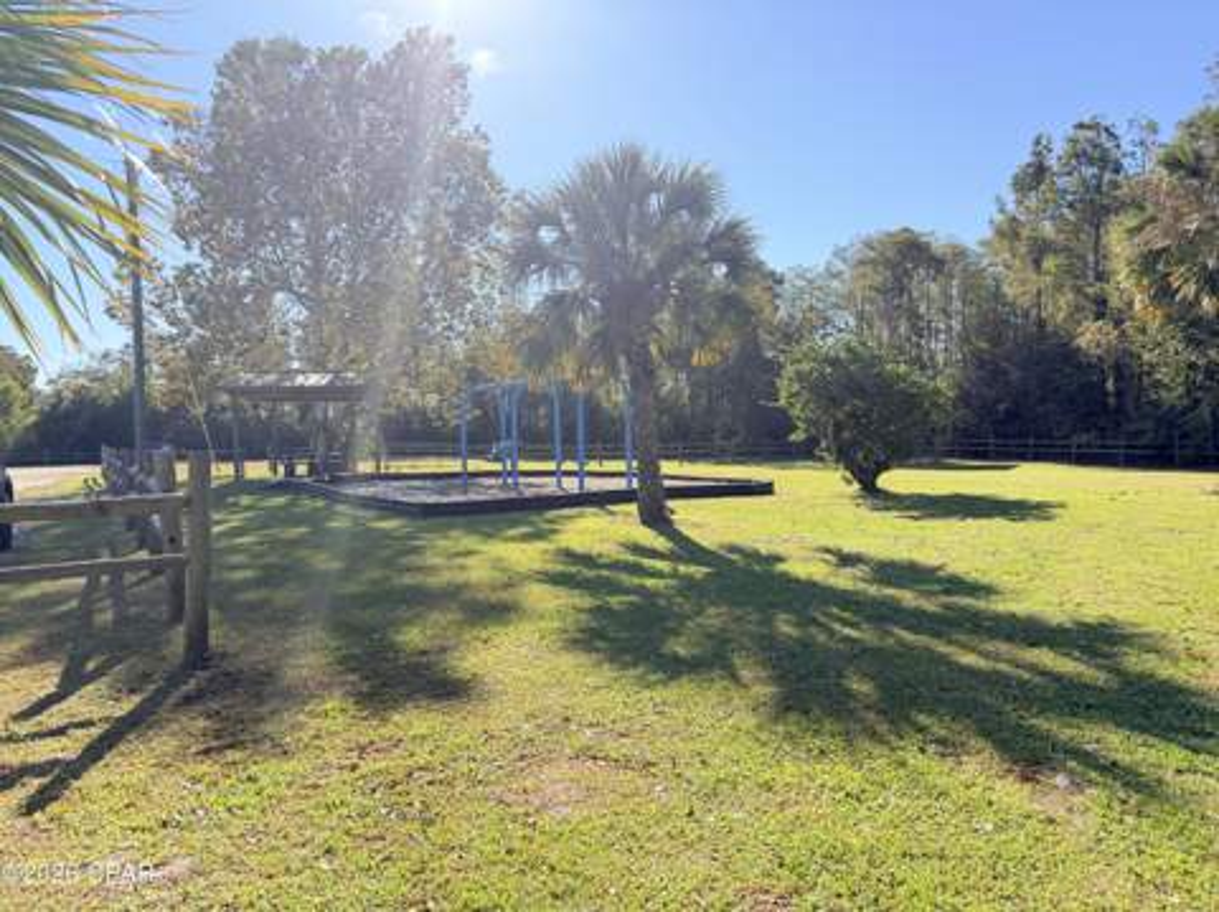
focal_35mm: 24
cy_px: 456
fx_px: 844
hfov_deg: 71.7
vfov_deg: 56.7
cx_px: 610
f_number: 1.78
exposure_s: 1/2169
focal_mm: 6.76
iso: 100
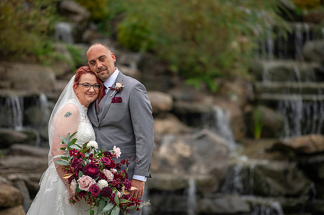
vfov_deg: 7.6
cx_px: 162
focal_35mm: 180
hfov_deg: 11.4
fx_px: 1619
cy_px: 108
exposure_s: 1/1000
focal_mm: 180
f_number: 2.8
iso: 640
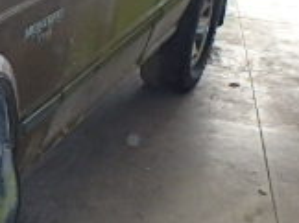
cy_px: 65
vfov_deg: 17.7
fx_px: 716
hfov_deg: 19.5
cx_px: -190
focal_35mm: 83
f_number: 3.5
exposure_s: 1/30
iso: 400
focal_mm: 3.7
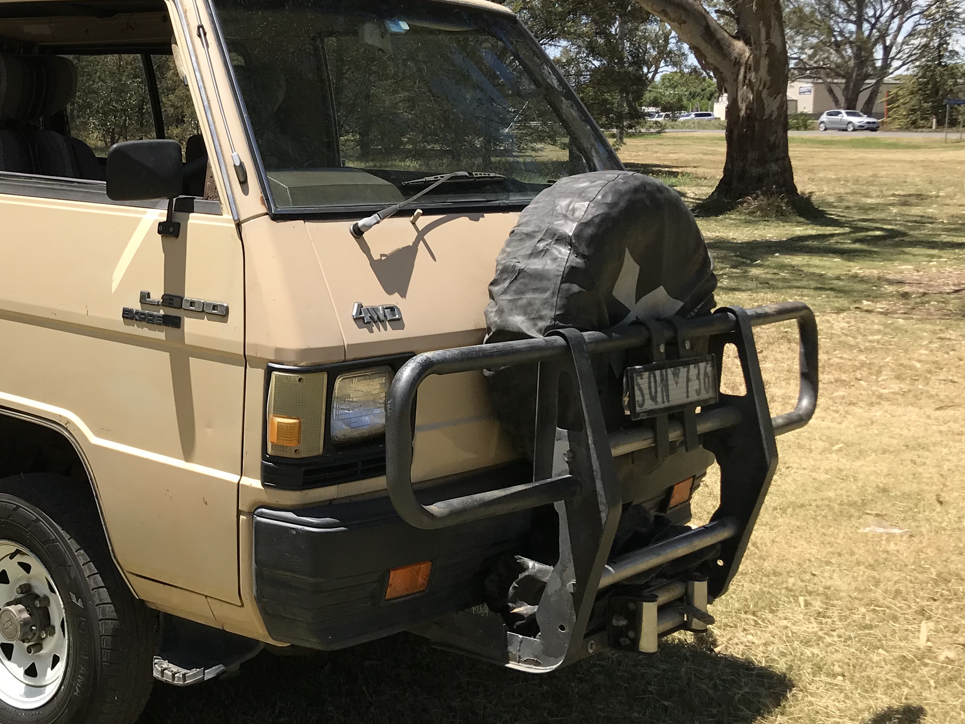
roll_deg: -1.7
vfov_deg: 28.5
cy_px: 283
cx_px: 121
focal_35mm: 51
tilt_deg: -6.9
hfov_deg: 35.6
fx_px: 1422
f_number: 1.8
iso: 20
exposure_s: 1/1842
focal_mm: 3.99
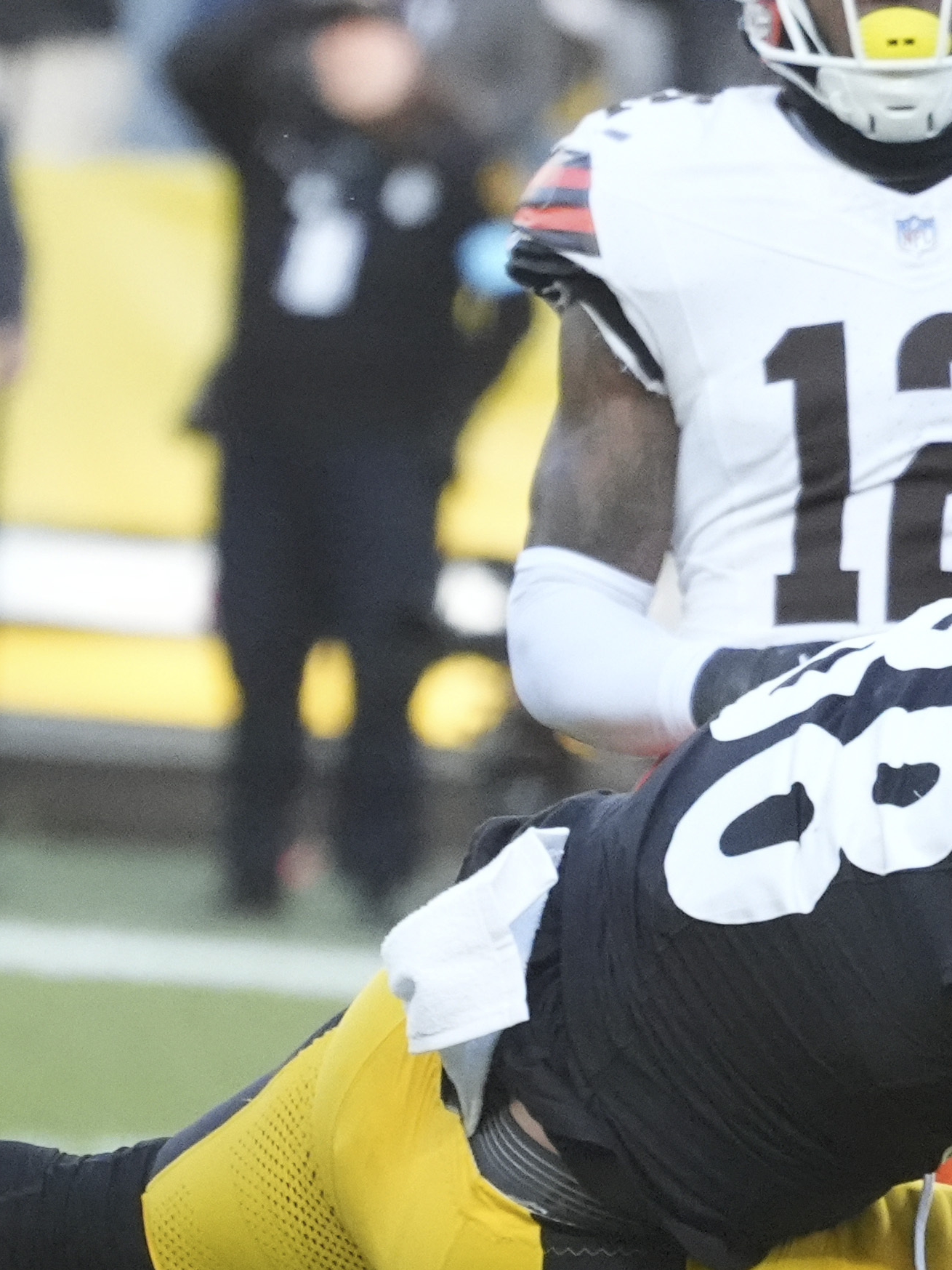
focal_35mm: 952
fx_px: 34913
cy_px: 1027
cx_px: 461
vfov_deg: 2.1
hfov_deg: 1.6
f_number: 5.6
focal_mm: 297
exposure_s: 1/4000
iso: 10000
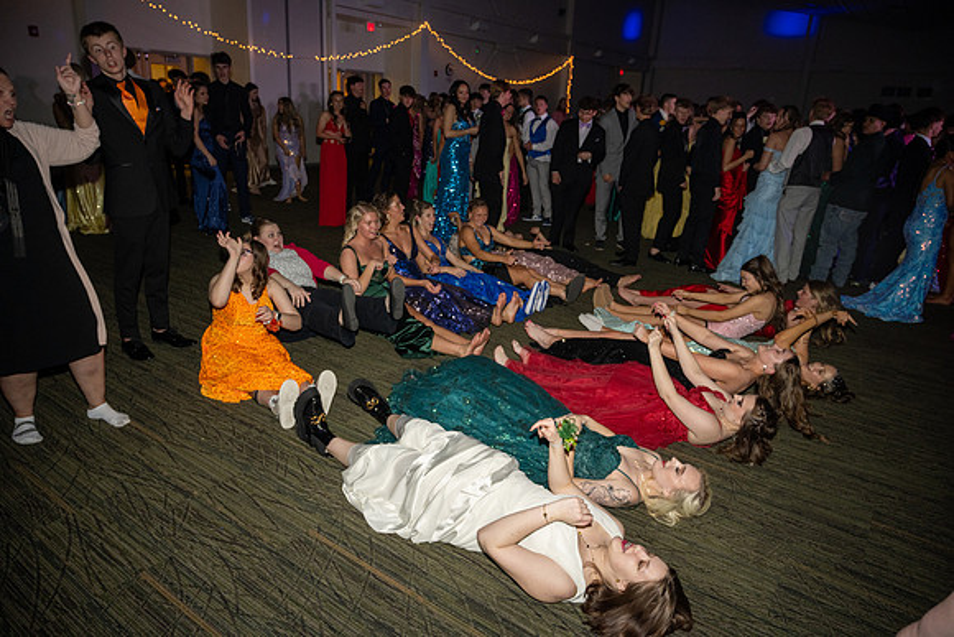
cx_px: 477
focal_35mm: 24
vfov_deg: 53.2
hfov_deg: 73.7
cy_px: 318
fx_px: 636
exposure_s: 1/200
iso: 500
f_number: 4
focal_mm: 24
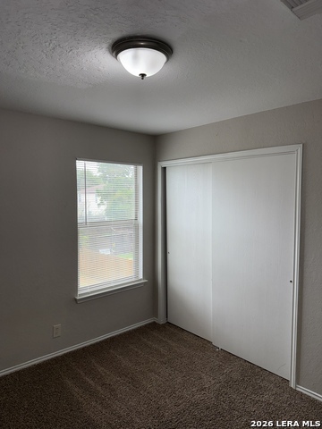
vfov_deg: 71.6
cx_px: 161
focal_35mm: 24
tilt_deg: -3.0
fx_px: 298
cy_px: 214
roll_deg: -0.5
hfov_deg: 56.8
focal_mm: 6.76
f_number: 1.78
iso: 80
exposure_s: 1/223
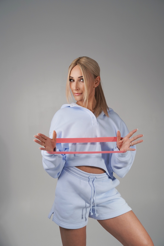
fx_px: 369
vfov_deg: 36.9
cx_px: 82
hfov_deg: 25.1
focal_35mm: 54
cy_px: 123
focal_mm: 54
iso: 200
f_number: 4
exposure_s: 1/160
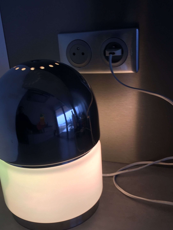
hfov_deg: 34.2
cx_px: 70
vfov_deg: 44.7
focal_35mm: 42
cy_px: 130
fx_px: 280
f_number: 2.2
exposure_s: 1/50
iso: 40
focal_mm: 4.15
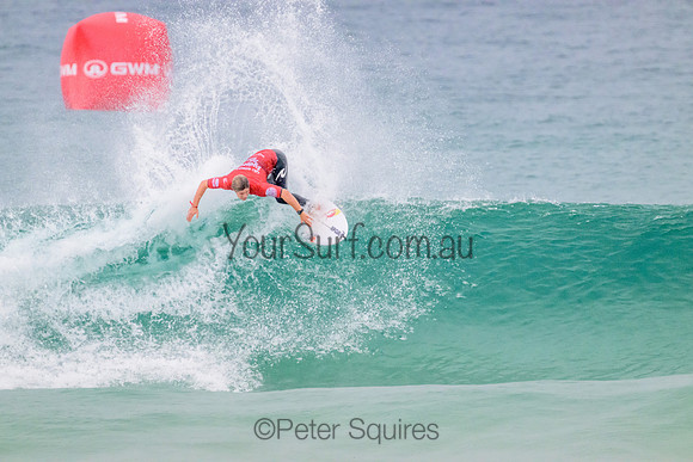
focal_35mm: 800
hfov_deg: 2.6
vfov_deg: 1.7
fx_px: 15403
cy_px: 231
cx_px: 346
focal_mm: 800
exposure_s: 1/2000
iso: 8000
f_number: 11
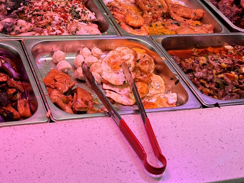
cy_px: 20
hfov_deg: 27.8
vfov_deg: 20.9
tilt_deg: -30.8
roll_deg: -7.8
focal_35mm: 69
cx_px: 68
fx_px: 487
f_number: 1.6
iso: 40
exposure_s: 1/100
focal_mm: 5.96
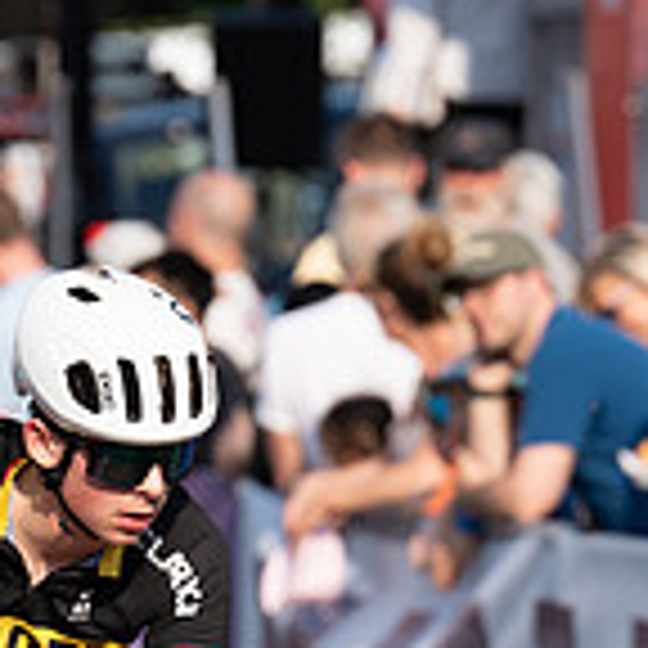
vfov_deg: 2.8
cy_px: 443
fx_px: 13152
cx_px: 14
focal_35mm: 621
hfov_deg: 2.8
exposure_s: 1/1000
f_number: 4.5
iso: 160
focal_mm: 182
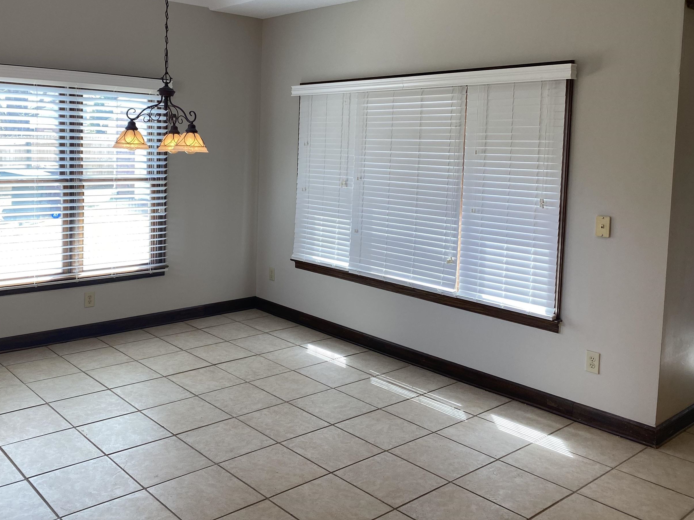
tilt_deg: -2.8
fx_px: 662
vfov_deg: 42.6
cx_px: 258
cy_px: 191
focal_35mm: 33
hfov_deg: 54.7
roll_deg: -2.1
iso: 50
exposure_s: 1/120
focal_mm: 4.25
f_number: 1.8
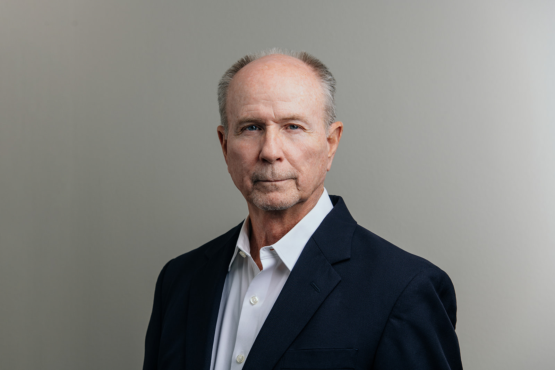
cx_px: 278
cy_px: 185
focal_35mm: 135
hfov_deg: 15.2
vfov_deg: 10.2
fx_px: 2081
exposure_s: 1/160
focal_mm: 135
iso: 64
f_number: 7.1
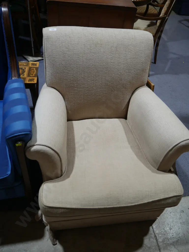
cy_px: 126
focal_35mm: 28
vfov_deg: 63.4
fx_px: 204
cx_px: 94
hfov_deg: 49.8
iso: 200
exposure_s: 1/100
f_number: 3.5
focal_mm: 14
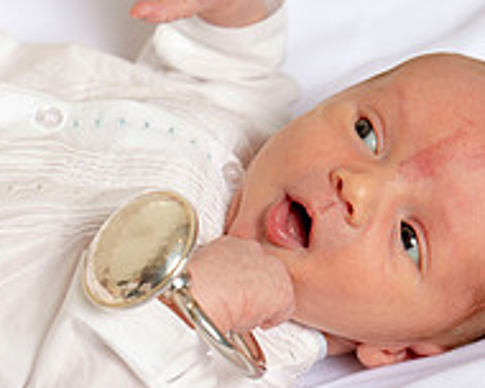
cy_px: 347
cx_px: 89
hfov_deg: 4.8
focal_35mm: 400
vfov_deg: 3.9
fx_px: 5742
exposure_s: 1/160
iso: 125
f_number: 5.6
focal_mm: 140
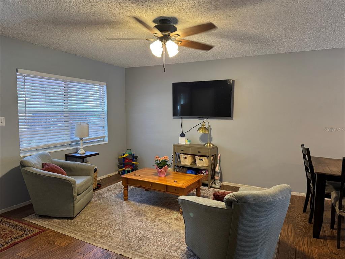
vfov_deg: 56.8
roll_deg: -0.1
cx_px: 172
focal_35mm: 24
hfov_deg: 71.6
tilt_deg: -5.6
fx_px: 239
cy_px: 130
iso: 320
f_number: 1.78
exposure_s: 1/60
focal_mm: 6.76
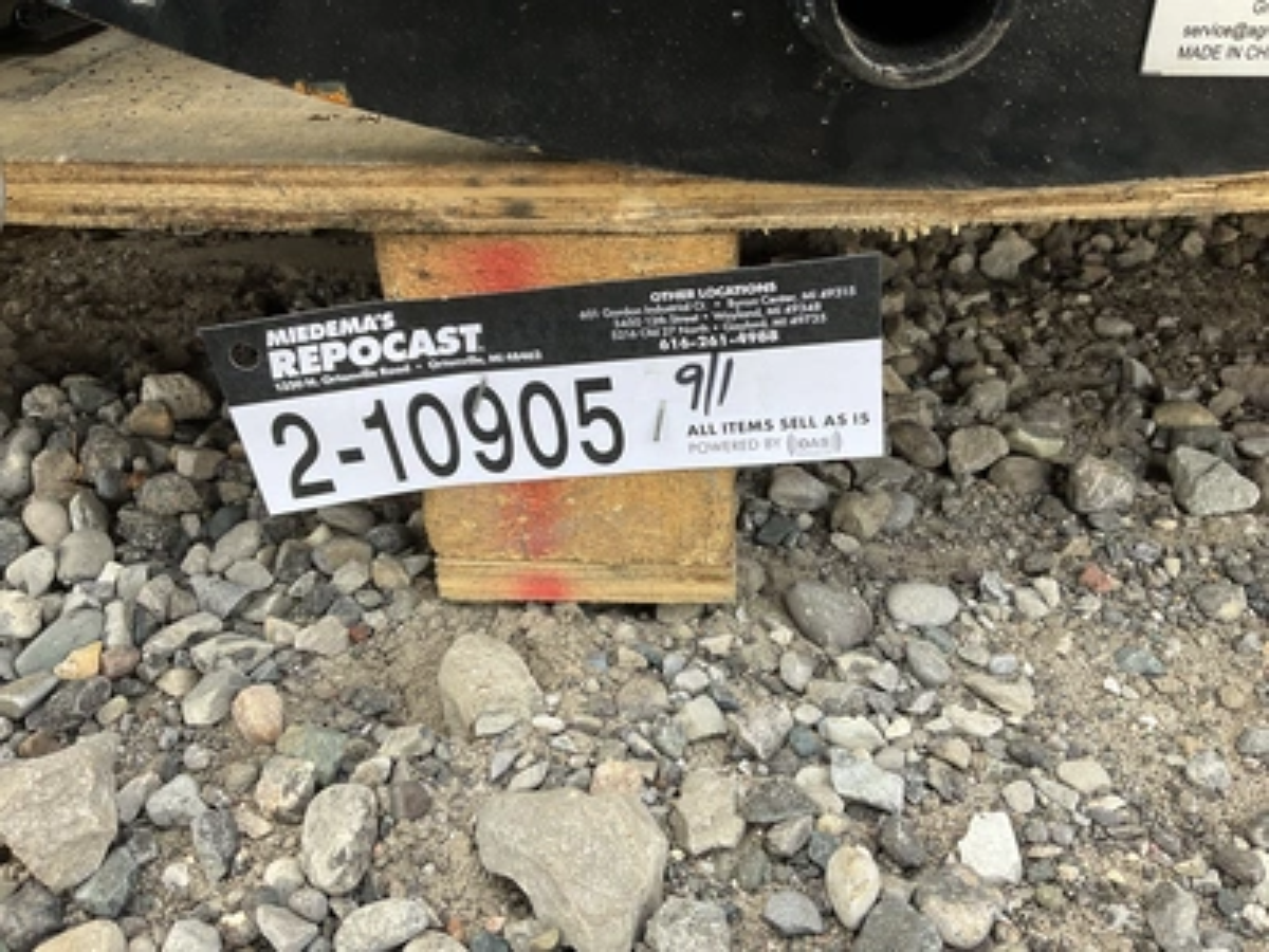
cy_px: 476
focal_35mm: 29
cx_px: 634
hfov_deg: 61.7
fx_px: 1063
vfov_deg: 48.2
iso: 20
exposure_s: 1/204
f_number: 1.8
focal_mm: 3
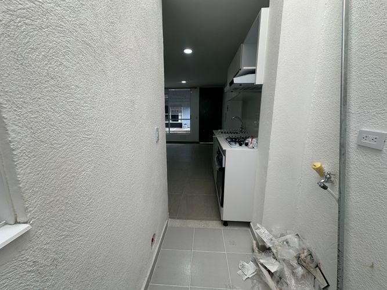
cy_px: 145
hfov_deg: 102.1
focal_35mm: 14
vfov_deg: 85.7
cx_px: 194
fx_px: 156
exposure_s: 1/120
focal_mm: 2.22
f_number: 2.2
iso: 64
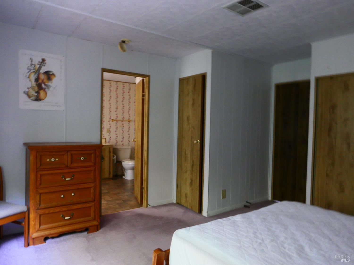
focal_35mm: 24
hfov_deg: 71.6
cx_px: 177
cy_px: 132
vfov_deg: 56.8
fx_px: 245
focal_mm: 10.9
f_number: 16
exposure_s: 1.3
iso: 1600
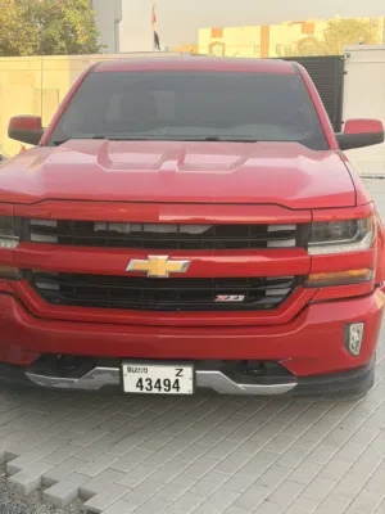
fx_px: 771
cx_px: 192
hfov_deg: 28.0
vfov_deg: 36.8
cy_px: 257
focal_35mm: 52
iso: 50
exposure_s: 1/500
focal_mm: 5.96
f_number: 1.6
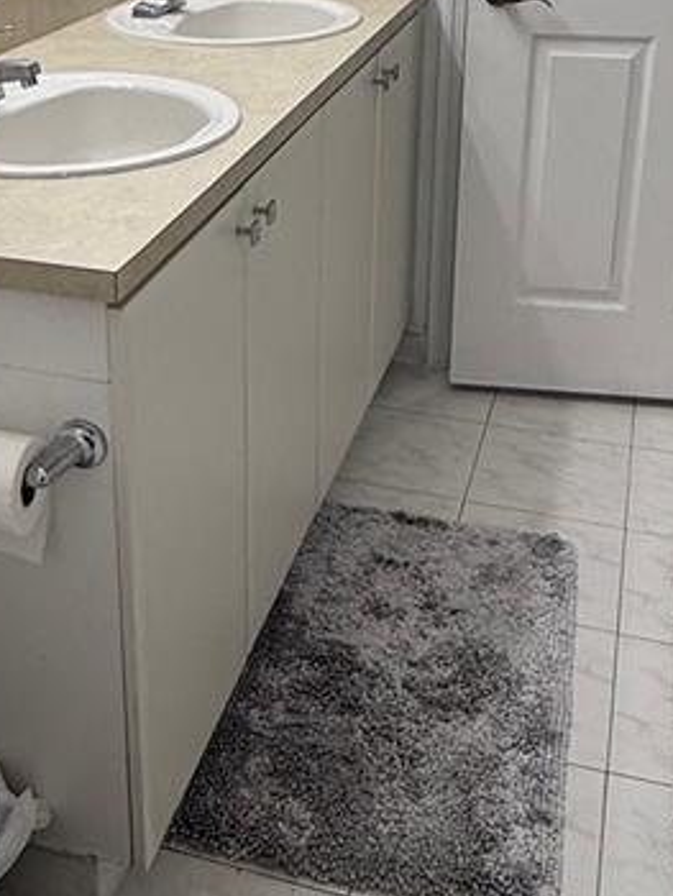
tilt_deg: -19.7
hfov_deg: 30.3
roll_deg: -1.8
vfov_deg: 38.4
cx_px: 297
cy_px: 200
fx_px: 1243
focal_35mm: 48
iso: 50
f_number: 2.2
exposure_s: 1/125
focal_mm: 2.22
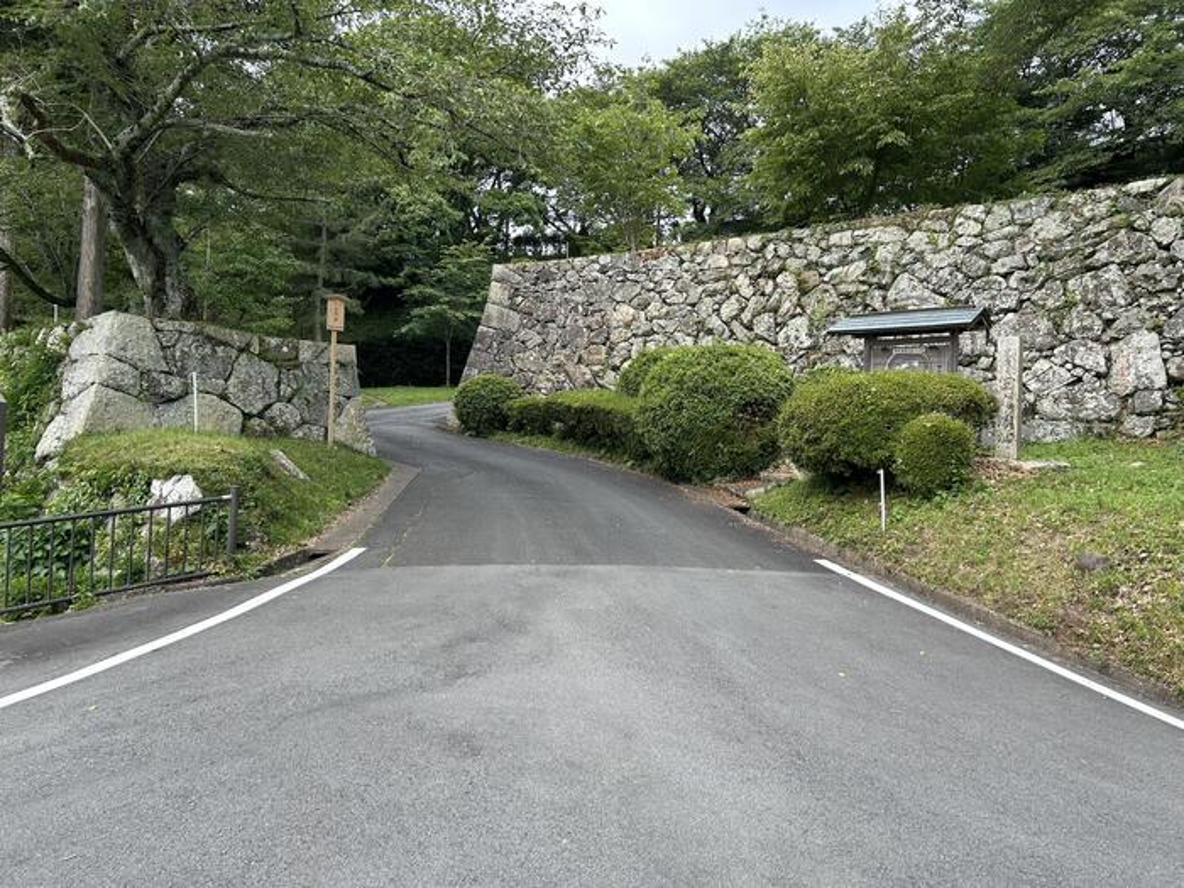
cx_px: 592
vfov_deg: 53.1
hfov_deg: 67.3
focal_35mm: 26
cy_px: 444
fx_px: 889
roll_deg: -0.7
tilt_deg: +0.9
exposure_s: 1/846
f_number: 1.5
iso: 50
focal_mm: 5.7
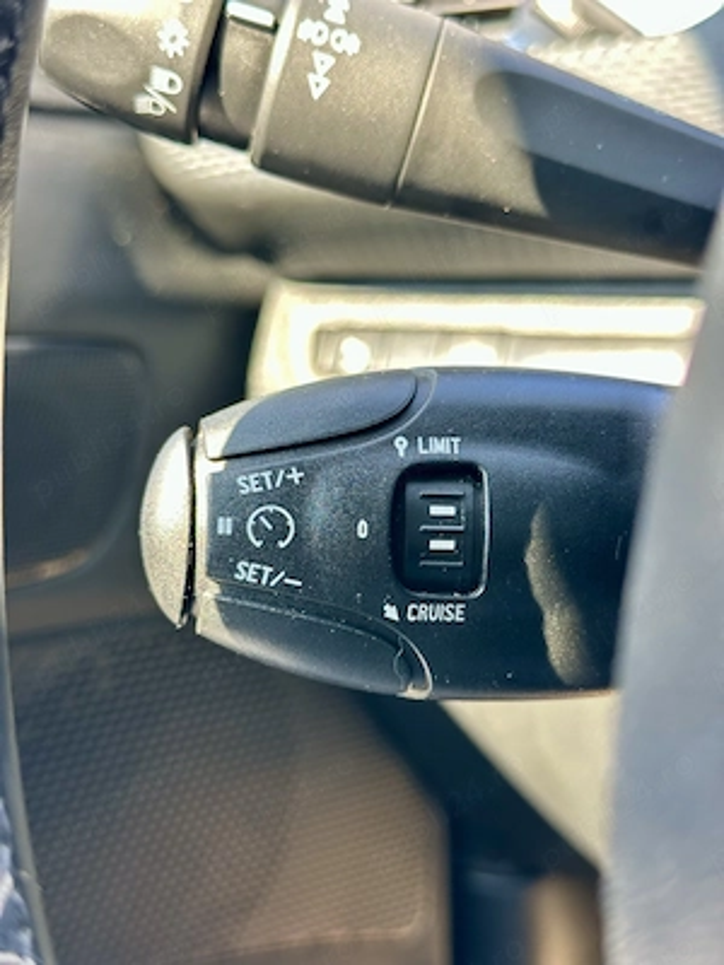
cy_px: 482
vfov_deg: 39.7
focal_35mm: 48
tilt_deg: -15.6
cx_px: 362
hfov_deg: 30.3
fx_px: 1339
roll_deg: +2.2
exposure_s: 1/60
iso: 125
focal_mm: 6.86
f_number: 1.78
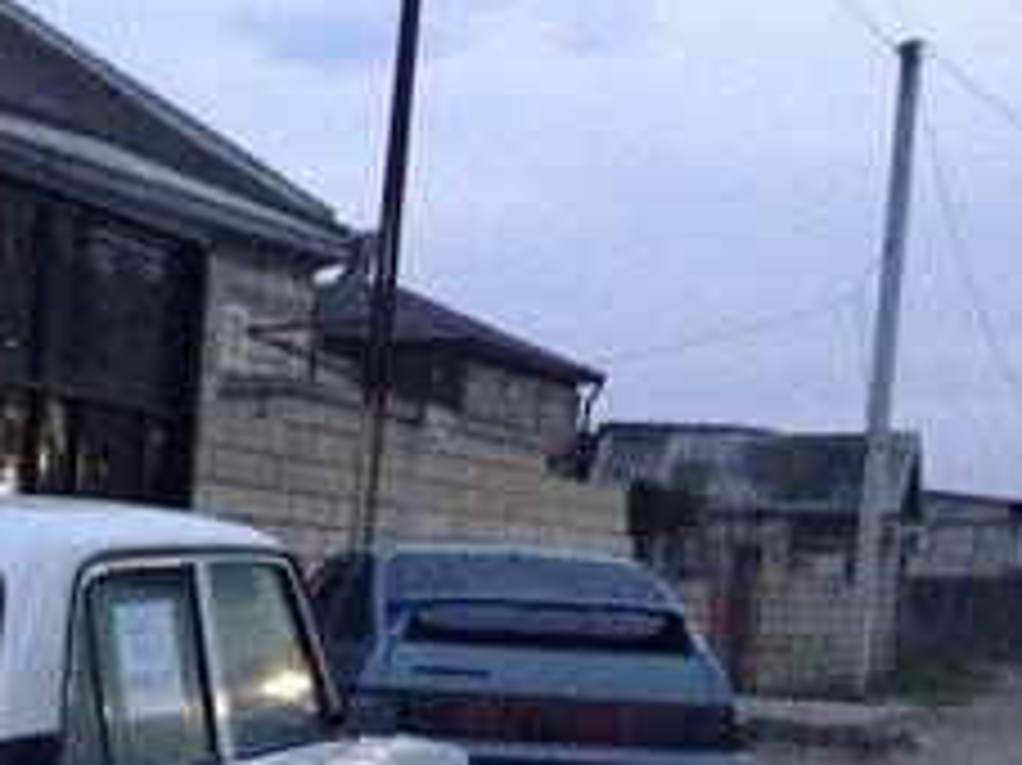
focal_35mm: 96
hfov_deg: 19.5
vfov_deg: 14.9
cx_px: -135
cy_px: 920
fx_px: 2833
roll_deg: -2.3
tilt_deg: -6.4
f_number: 2.4
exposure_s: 1/15
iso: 640
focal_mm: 4.12
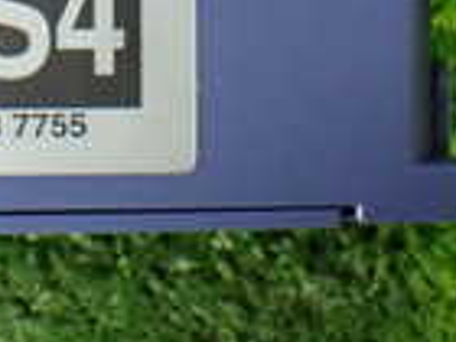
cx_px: 52
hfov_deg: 15.1
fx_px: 1699
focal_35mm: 129
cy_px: -238
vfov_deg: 10.9
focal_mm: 5.4
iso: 800
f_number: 2.3
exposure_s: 1/30
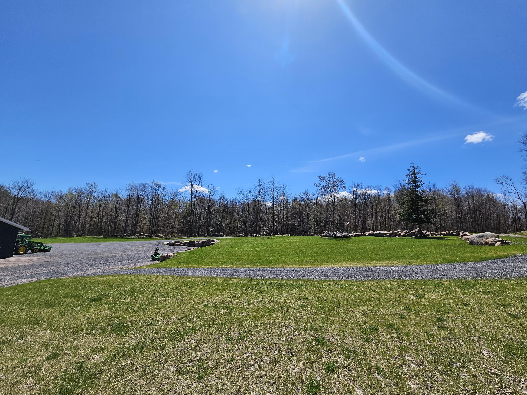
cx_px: 264
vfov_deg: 89.9
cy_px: 198
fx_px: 198
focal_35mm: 13
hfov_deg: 106.2
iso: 50
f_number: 2.2
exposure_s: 1/3203
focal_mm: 2.2
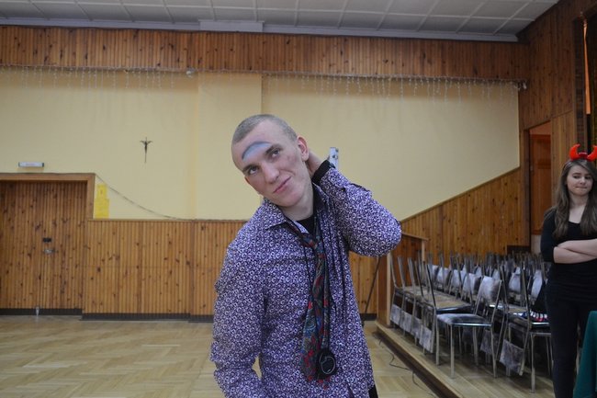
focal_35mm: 30
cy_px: 199
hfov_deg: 61.9
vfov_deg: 43.6
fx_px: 497
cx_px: 298
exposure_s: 1/60
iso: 1800
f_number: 3.8
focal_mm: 20
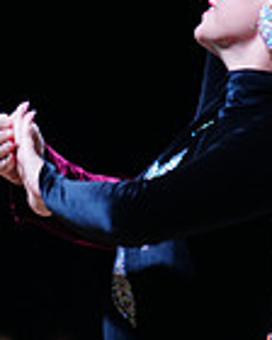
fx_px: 4397
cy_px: 469
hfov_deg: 3.5
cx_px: 174
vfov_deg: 4.4
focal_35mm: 437
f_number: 2.8
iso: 800
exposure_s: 1/500
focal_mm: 112
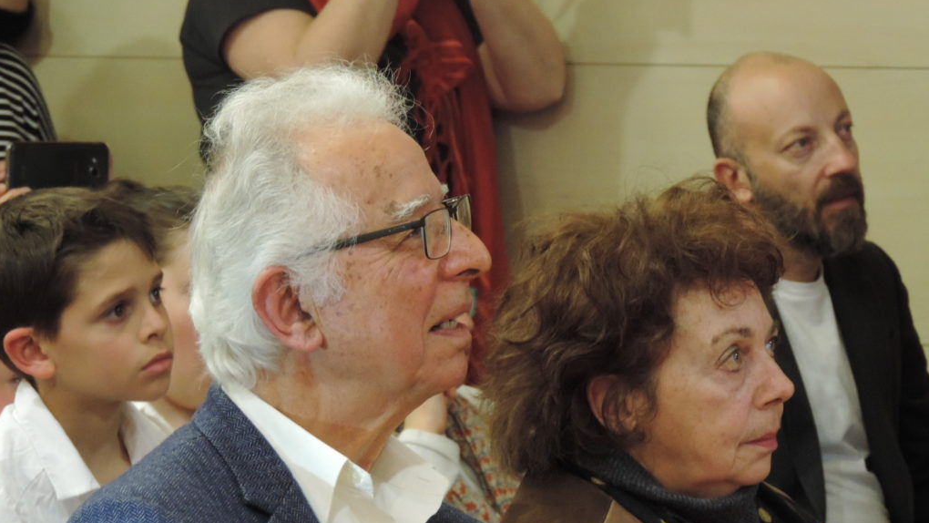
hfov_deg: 8.8
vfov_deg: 4.9
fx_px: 6060
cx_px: 464
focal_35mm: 246
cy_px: 310
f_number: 4.6
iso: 800
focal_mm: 40.1
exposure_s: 1/13
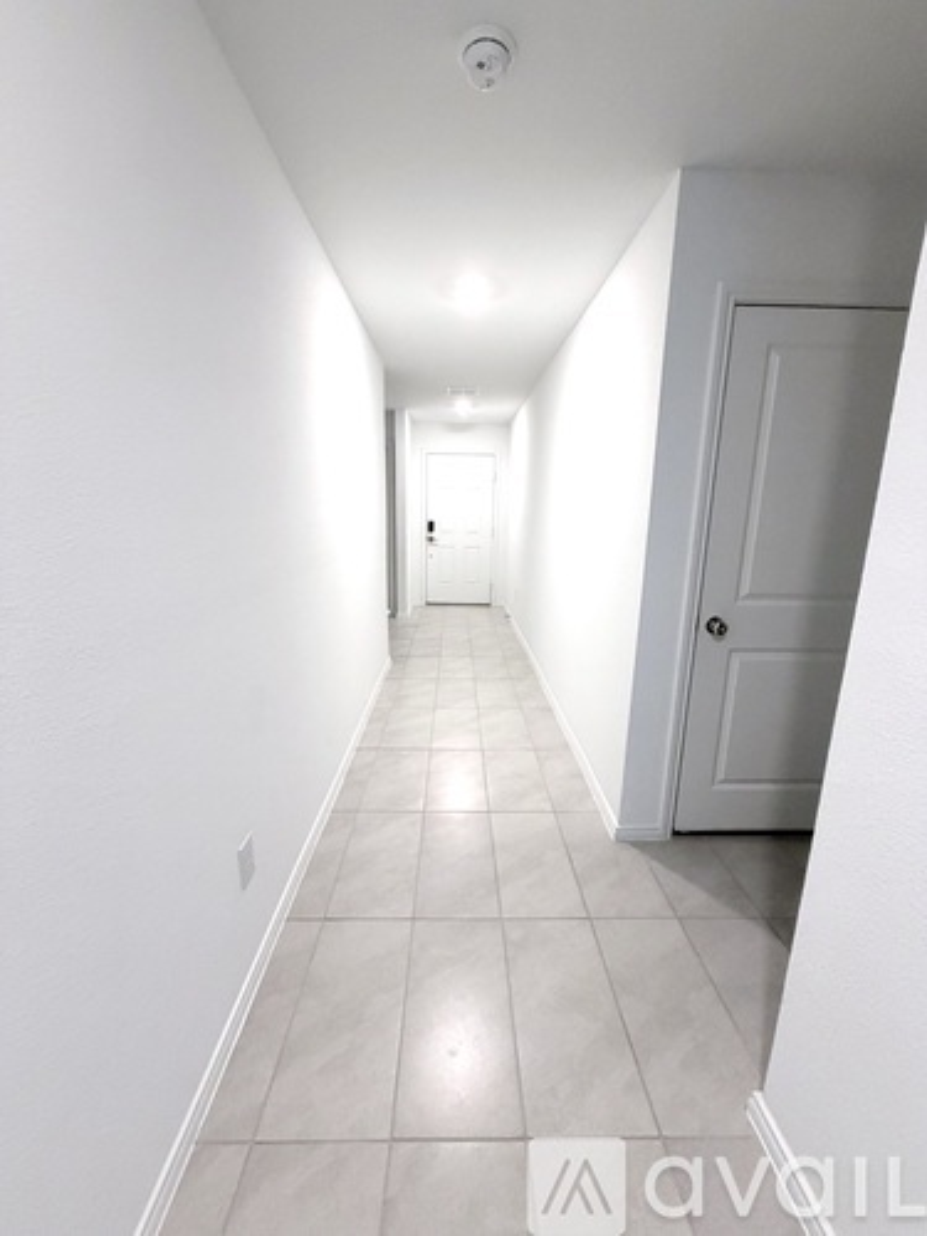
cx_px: 464
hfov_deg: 85.7
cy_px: 618
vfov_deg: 102.1
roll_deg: -1.0
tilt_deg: -13.4
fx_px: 500
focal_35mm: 14
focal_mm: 2.22
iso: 320
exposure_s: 1/120
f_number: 2.2
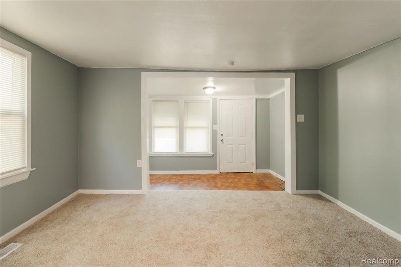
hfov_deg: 96.8
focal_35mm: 16
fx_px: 178
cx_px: 200
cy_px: 134
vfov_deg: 73.7
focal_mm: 16
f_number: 16
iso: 320
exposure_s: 1.3
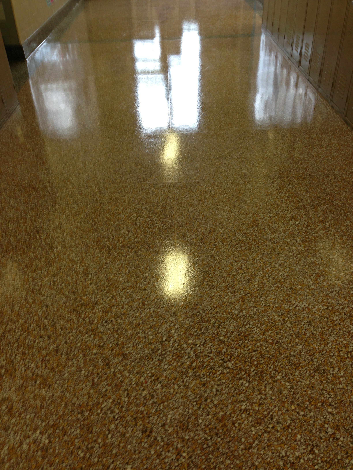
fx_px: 449
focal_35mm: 33
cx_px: 176
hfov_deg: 42.9
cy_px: 235
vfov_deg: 55.4
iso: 50
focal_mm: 4.13
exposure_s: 1/20
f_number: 2.4
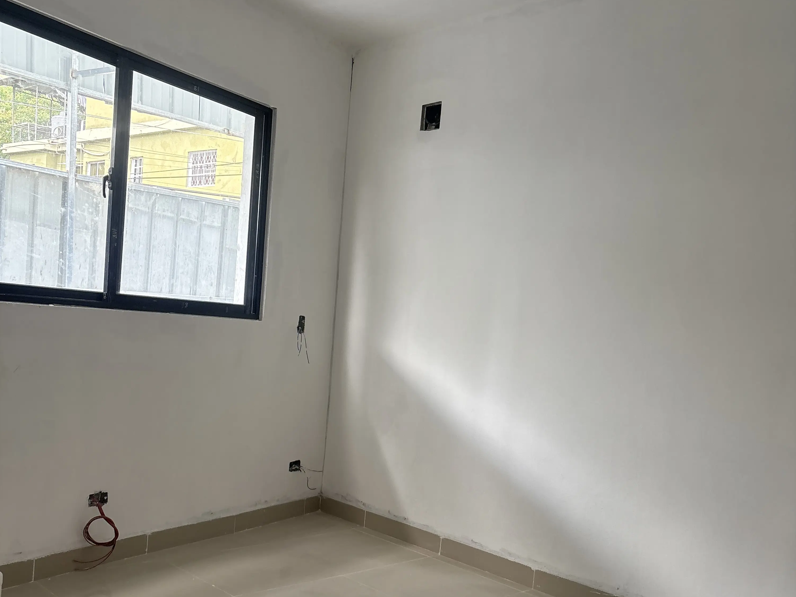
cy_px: 371
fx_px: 805
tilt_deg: -1.3
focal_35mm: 35
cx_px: 397
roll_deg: -4.8
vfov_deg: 40.4
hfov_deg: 52.6
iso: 125
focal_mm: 5.96
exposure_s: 1/89
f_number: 1.6
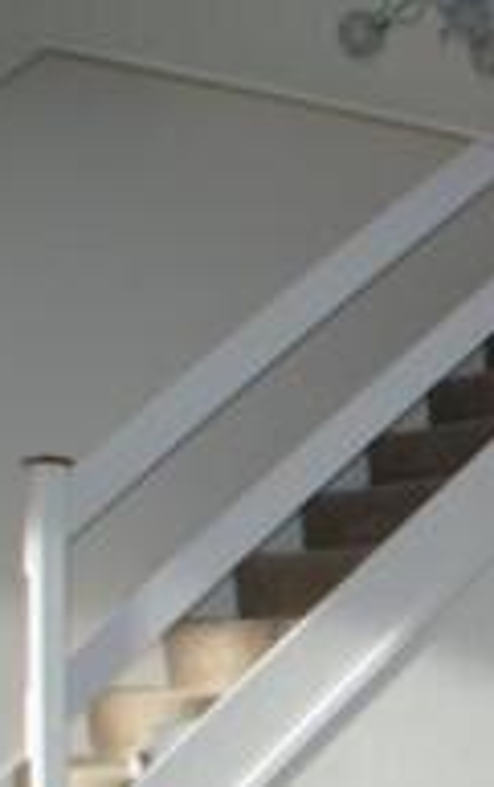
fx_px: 1999
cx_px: 790
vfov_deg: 21.6
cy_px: 756
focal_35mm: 93
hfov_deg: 13.1
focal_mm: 18
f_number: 3.5
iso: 100
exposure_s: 1/60
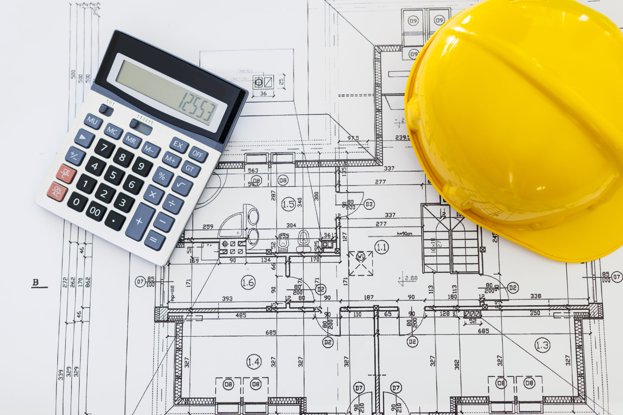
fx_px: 865
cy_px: 208
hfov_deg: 39.6
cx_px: 312
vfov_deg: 27.0
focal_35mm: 50
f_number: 3.2
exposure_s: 1/200
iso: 100
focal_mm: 50
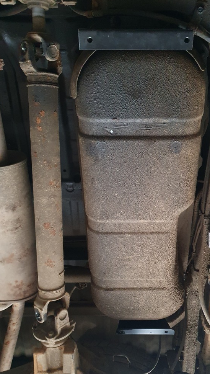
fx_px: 287
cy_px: 189
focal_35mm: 29
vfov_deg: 66.1
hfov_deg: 39.8
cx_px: 136
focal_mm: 4.32
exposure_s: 1/25
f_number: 1.5
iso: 500
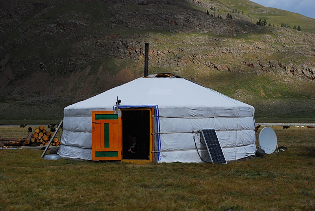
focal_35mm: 60
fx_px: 526
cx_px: 158
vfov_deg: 22.7
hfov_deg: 33.4
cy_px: 106
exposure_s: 1/2500
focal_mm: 40
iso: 400
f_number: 5.6
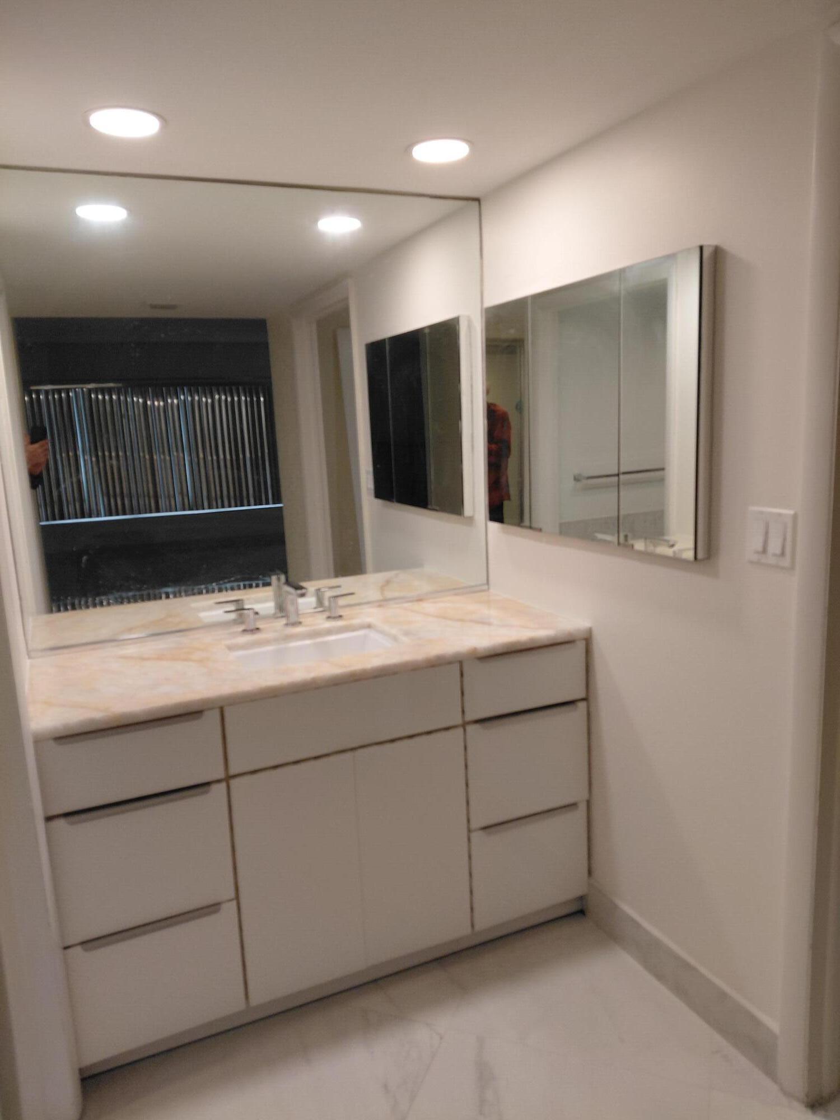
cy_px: 560
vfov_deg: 69.4
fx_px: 809
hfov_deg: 54.9
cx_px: 420
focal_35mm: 25
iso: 125
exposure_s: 1/120
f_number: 1.8
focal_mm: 4.69
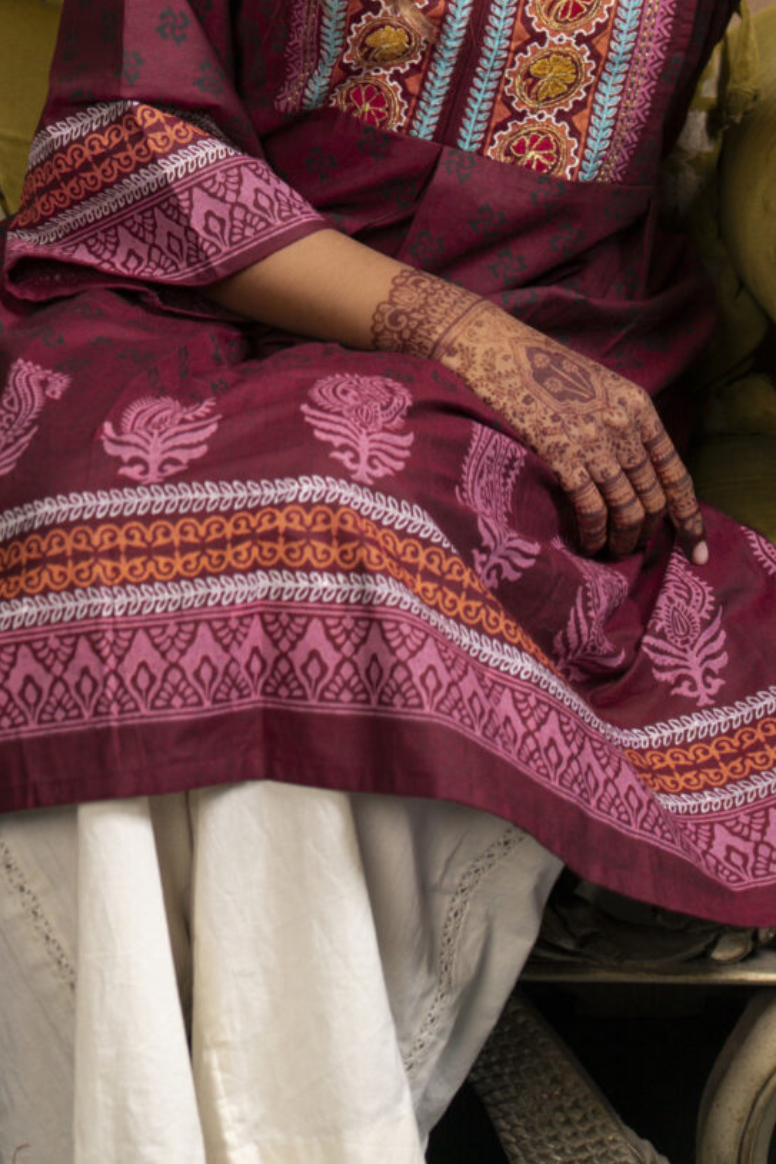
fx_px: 3558
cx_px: 6
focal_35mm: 110
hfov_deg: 12.3
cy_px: -374
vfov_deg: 17.4
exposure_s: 1/160
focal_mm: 35
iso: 400
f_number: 3.2
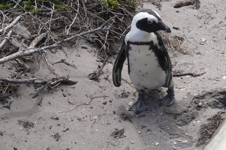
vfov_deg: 7.4
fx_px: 1158
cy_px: 75
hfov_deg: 11.1
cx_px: 113
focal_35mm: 184
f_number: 13
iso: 250
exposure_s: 1/160
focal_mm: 123
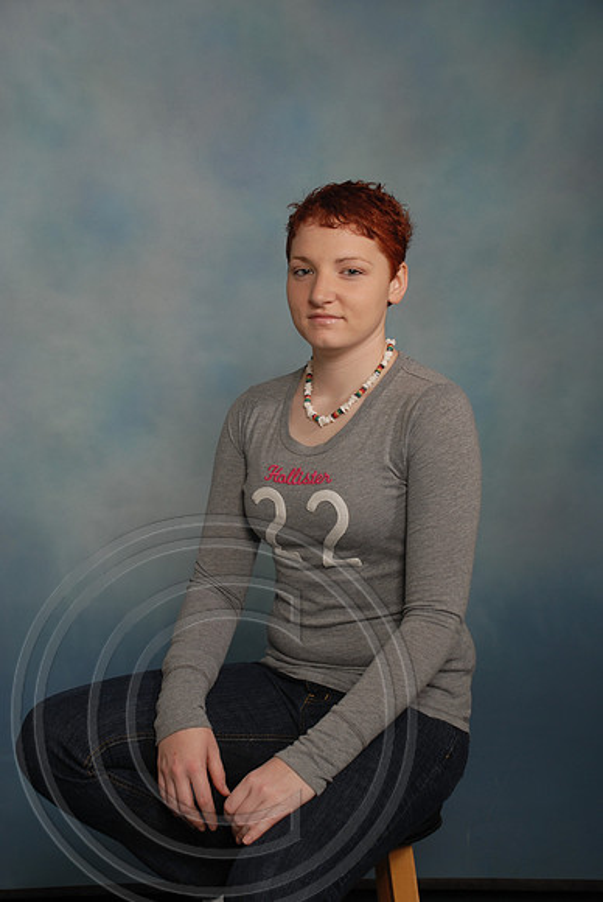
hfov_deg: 22.7
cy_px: 451
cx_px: 302
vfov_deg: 33.4
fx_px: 1504
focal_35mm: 60
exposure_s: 1/125
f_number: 5.6
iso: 100
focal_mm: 40
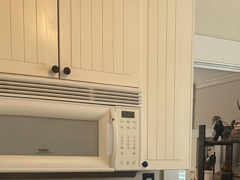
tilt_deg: -5.4
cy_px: 193
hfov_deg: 31.8
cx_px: 171
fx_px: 416
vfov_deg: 23.1
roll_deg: -0.2
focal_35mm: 60
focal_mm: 6.86
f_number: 1.78
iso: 160
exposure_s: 1/60
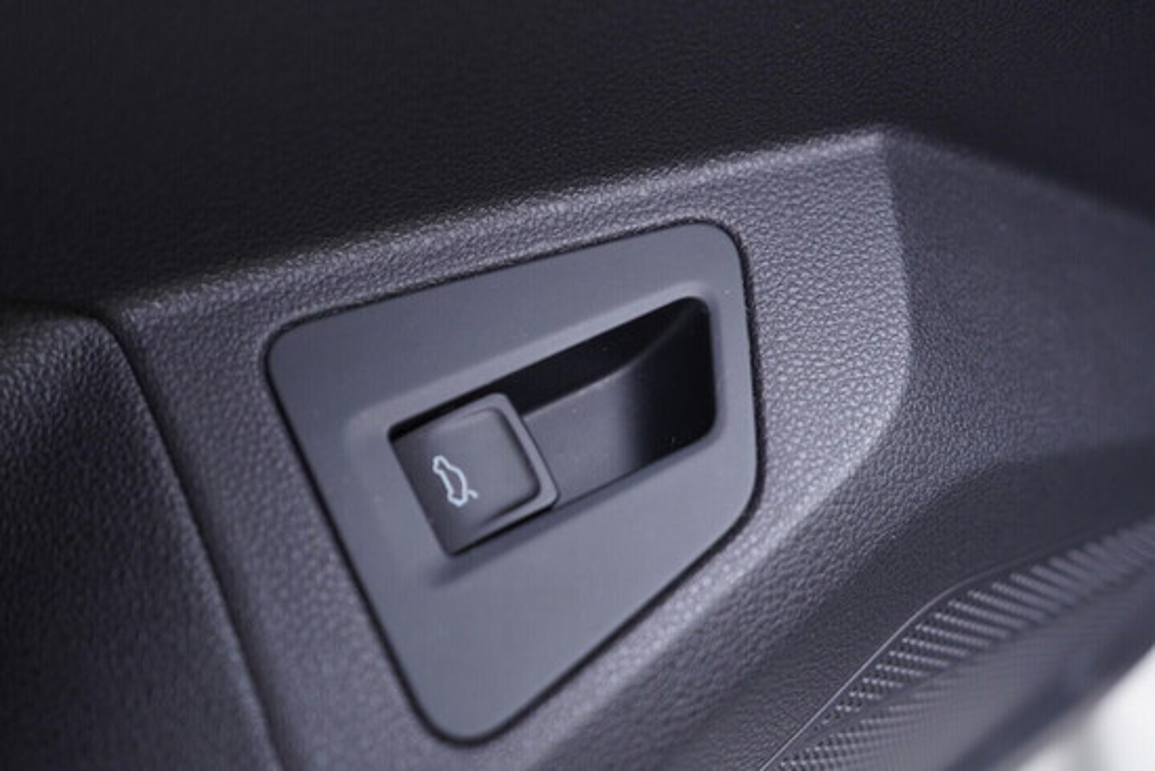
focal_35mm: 36
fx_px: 1155
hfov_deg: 53.1
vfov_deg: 36.9
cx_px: 578
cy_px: 386
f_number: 2.8
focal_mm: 24
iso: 400
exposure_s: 1/40
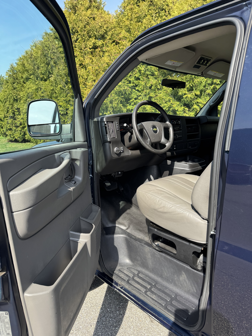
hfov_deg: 56.8
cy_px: 168
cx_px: 126
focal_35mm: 24
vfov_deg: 71.6
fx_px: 233
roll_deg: +1.4
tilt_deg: -13.2
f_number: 1.78
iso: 80
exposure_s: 1/912
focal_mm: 6.76
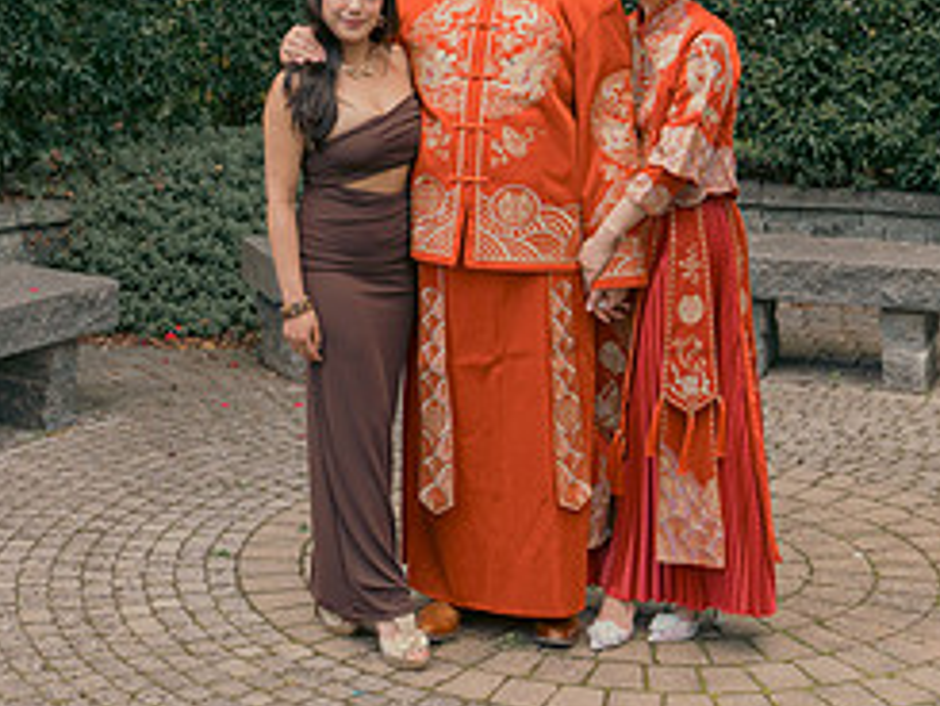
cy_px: -13
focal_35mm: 75
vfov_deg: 19.1
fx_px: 2038
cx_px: 483
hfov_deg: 26.0
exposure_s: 1/160
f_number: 5.6
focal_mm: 33
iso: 400
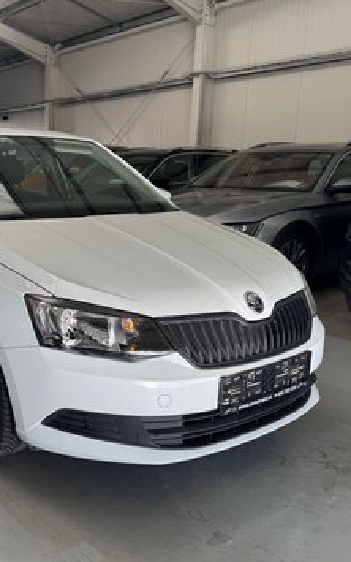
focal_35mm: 35
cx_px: 47
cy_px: 288
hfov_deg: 34.6
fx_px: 535
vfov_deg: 55.3
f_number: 1.78
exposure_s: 1/128
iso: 50
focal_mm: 6.76
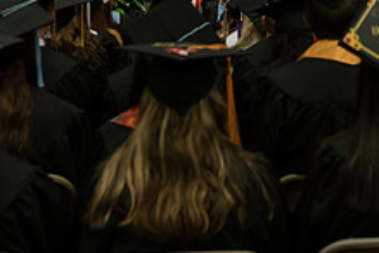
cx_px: 346
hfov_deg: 16.9
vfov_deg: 11.3
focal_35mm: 119
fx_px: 1253
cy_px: -68
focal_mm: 45
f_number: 4
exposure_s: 1/200
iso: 1000
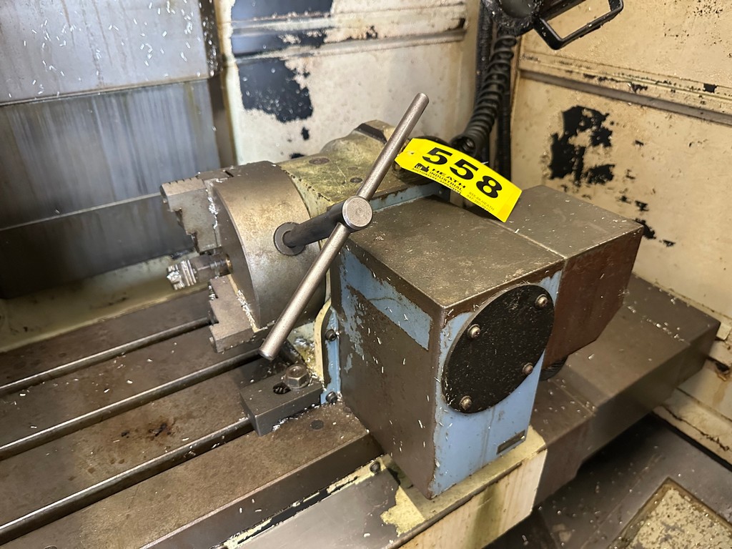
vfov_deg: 56.8
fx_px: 508
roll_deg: +0.2
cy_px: 274
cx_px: 366
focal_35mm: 24
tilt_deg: -31.5
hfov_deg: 71.6
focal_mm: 6.86
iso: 1000
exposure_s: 1/58
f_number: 1.78
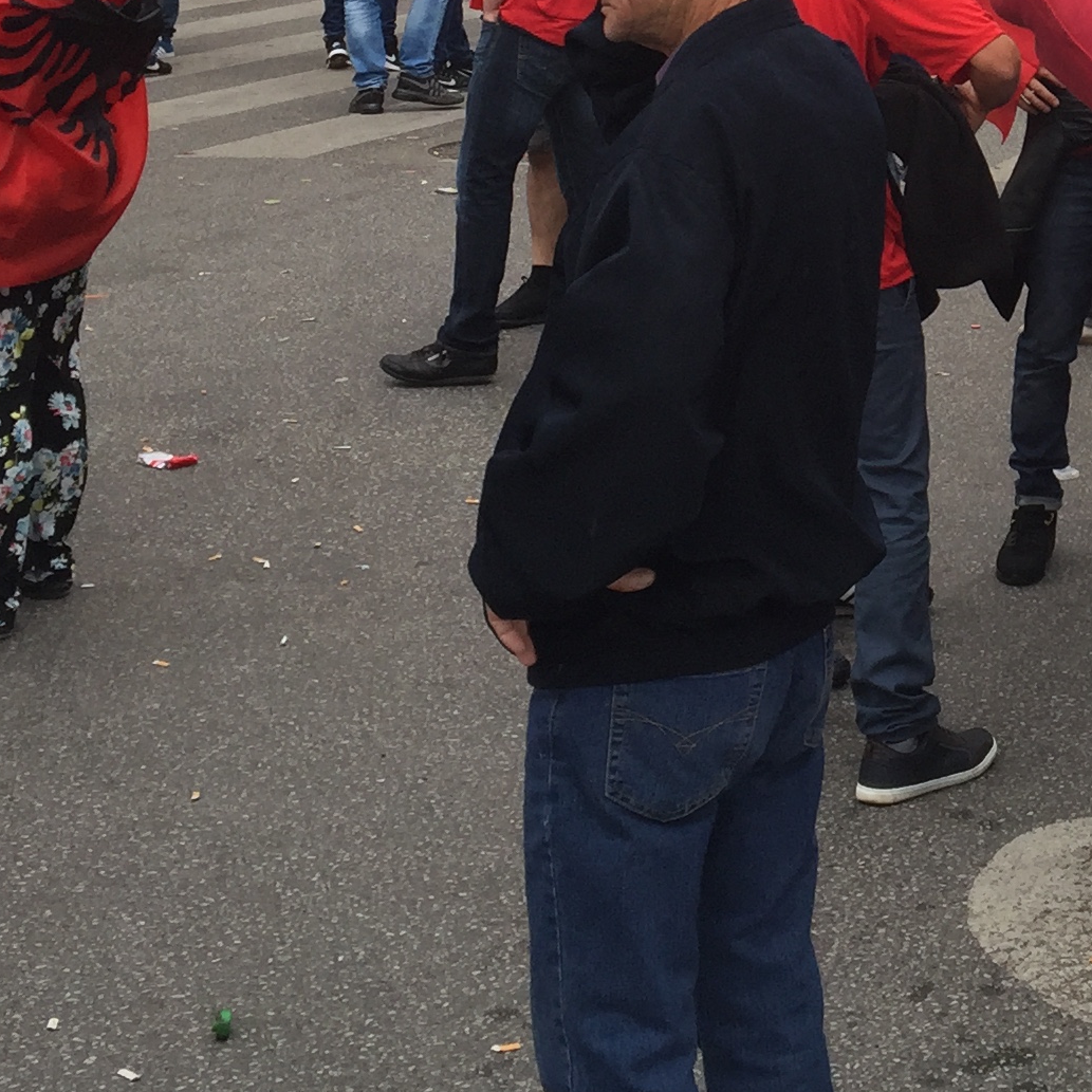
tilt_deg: -2.1
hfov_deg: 20.1
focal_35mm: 81
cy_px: -91
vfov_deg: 20.5
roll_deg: -1.3
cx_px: 1293
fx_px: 2891
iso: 32
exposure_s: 1/476
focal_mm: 4.15
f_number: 2.2
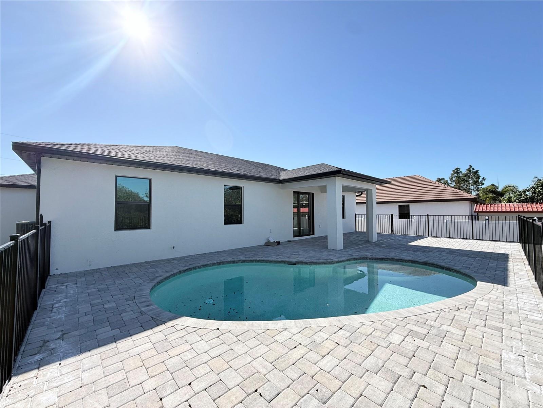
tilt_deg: +2.3
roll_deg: +0.7
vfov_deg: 85.7
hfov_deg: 102.1
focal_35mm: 14
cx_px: 272
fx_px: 220
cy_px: 204
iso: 50
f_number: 2.2
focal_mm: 2.22
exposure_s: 1/1431
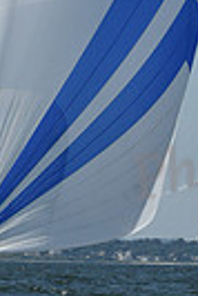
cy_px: -167
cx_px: 19
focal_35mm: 402
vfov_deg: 5.1
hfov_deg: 3.4
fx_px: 3308
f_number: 10
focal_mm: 92
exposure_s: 1/1250
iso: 250
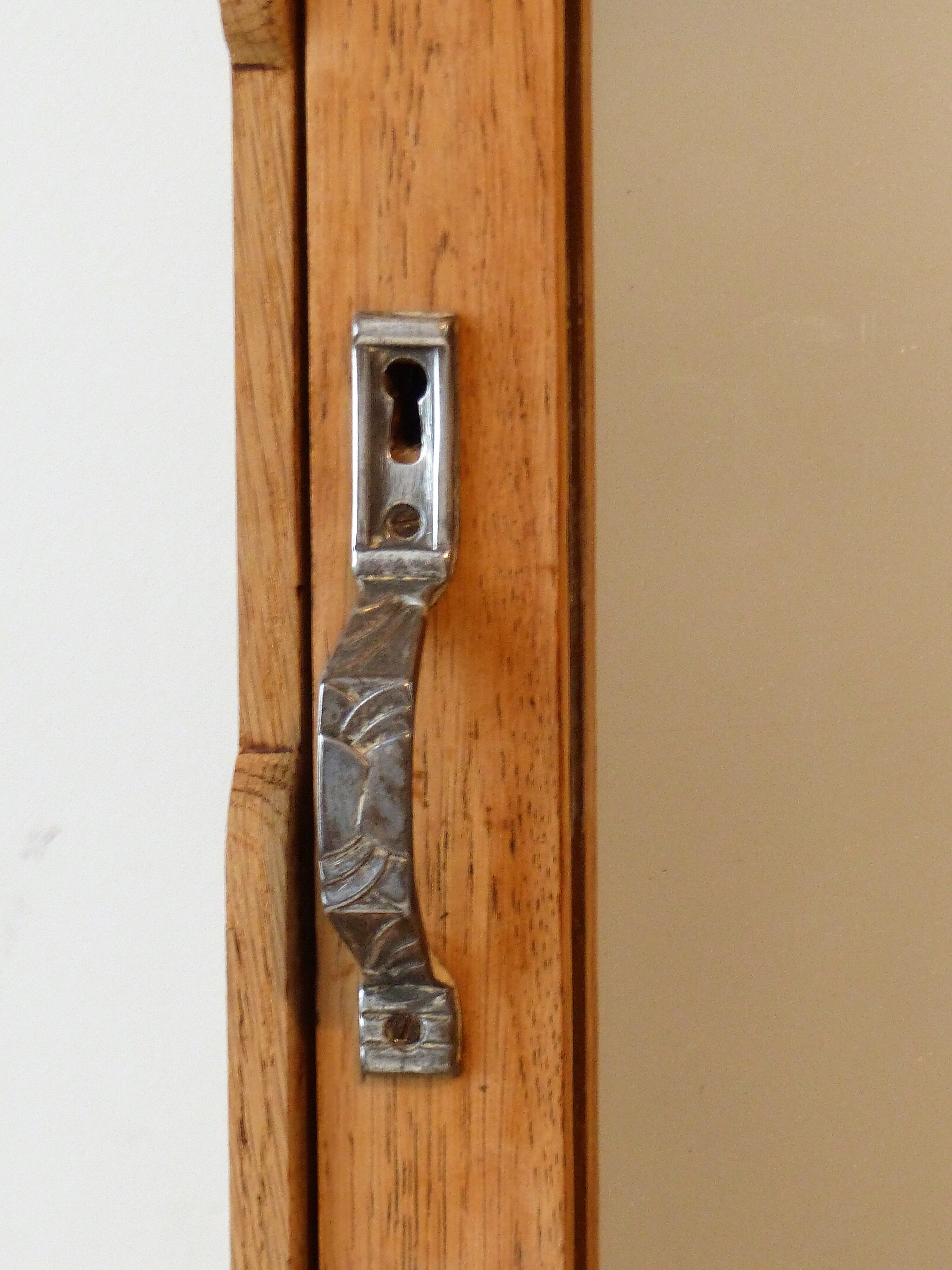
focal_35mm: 372
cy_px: 635
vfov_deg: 5.3
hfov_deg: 4.0
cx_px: 476
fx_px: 13641
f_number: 2.8
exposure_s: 1/13
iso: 400
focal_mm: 60.8
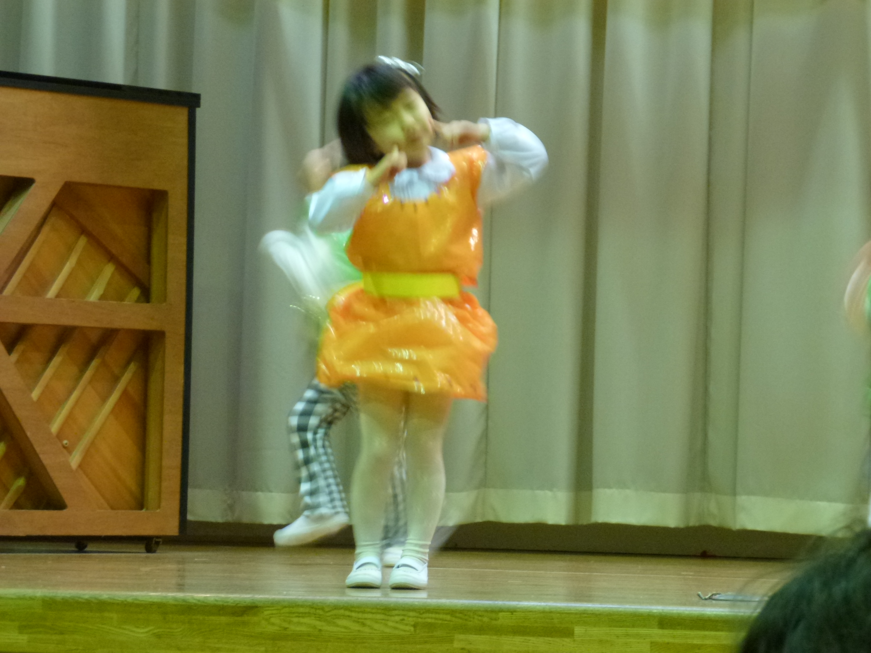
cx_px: 436
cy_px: 326
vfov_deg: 10.4
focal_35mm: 142
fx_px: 3573
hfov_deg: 13.9
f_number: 5.3
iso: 400
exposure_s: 1/8
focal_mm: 25.5
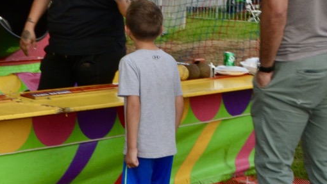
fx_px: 930
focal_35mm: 107
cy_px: -57
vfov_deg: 11.0
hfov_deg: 19.5
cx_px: 24
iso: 800
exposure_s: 1/60
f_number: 22
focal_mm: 29
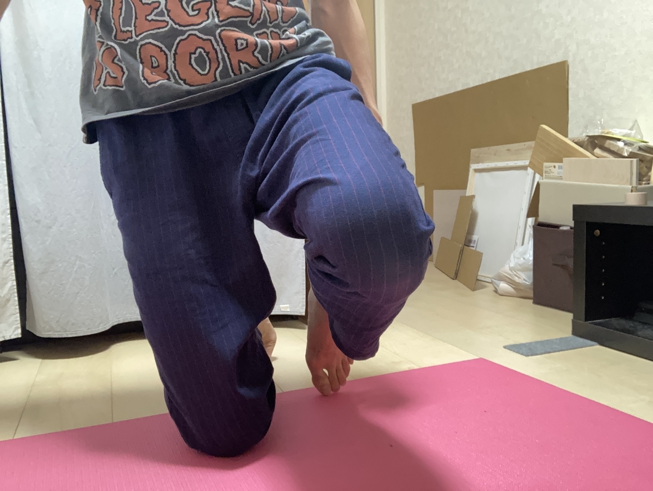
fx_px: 604
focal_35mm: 32
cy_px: 246
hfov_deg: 56.8
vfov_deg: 44.2
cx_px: 326
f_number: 2.2
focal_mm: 2.87
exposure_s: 1/30
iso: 320
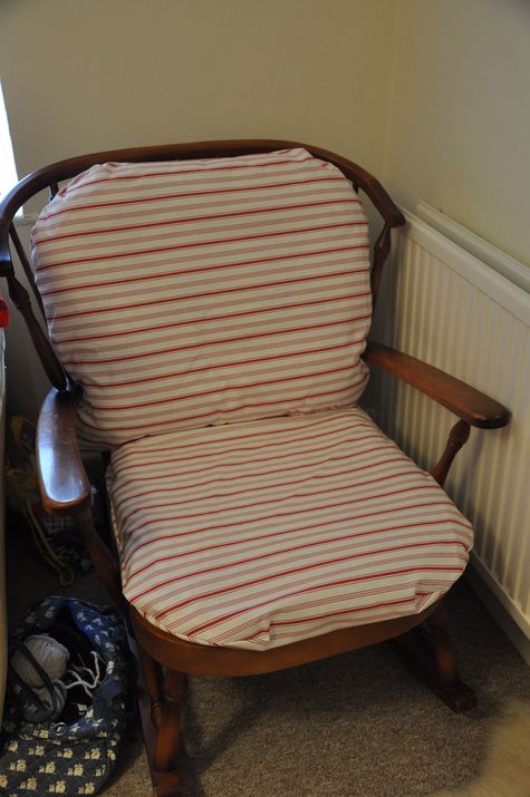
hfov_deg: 34.1
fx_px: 863
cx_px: 265
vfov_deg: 49.6
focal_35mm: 39
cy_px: 398
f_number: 4
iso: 720
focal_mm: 26
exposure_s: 1/15
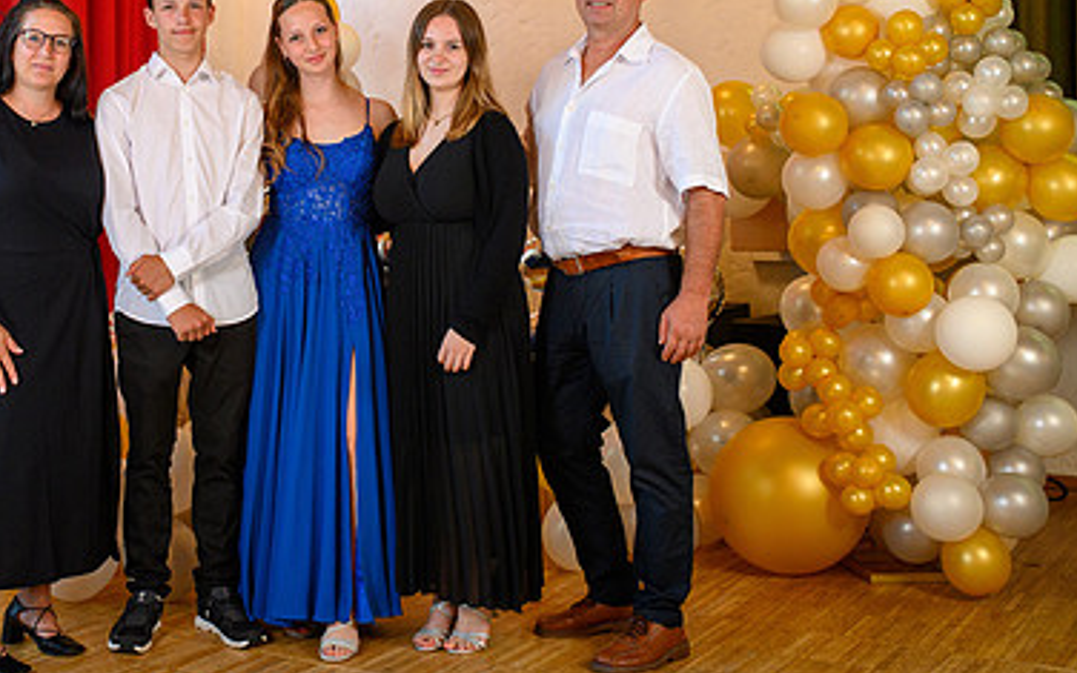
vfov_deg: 23.4
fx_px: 1614
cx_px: 295
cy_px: 183
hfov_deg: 36.2
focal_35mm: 55
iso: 1250
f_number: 3.5
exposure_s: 1/100
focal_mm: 35
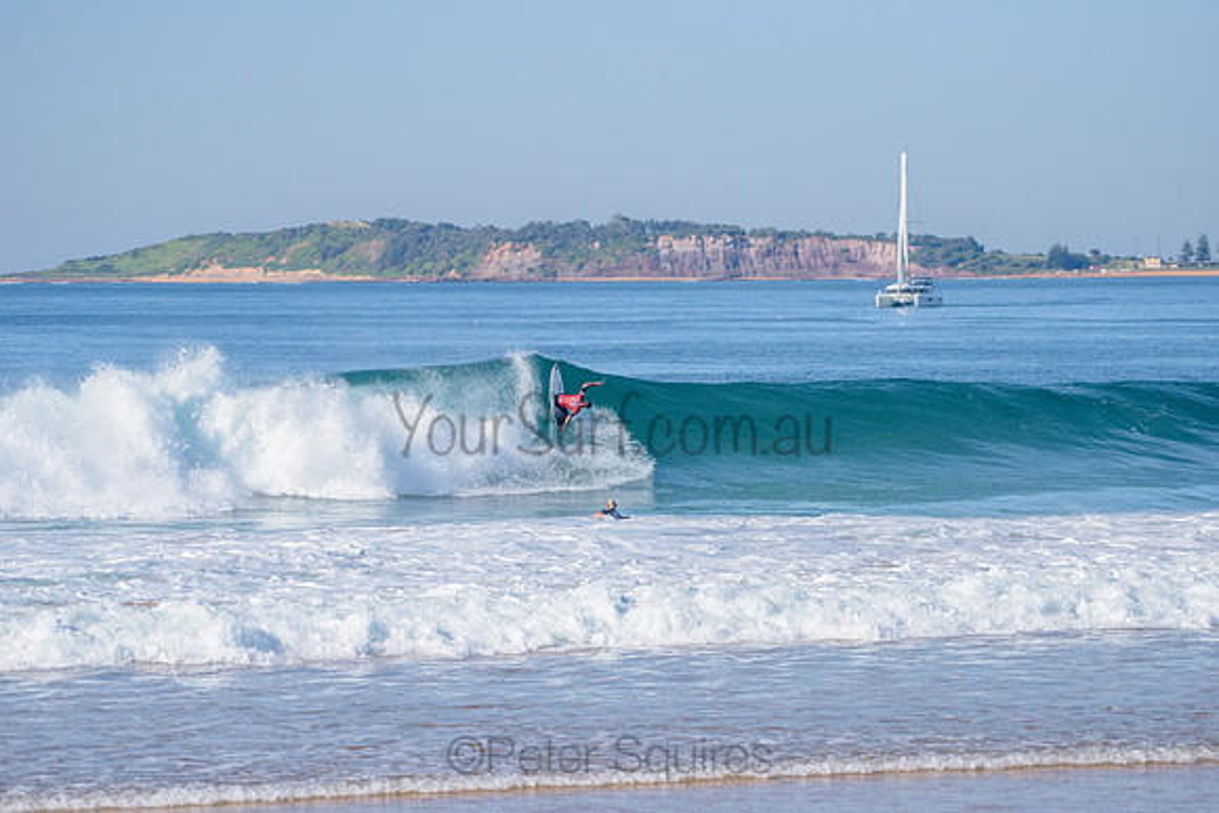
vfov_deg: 6.9
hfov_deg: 10.3
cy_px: 406
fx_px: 6773
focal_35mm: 200
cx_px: 610
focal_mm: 200
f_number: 5.6
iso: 220
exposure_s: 1/2500
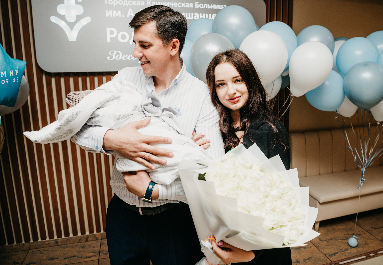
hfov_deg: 67.8
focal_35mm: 26
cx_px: 213
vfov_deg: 50.0
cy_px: 123
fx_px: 284
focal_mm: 24
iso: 250
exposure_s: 1/160
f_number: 4
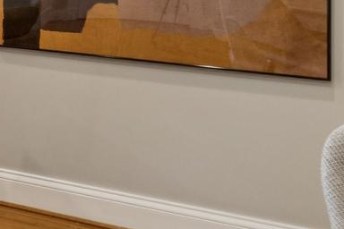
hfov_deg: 14.2
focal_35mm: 80
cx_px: -523
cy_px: -90
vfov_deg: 16.0
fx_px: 764
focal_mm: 10
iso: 250
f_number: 9
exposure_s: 1/8
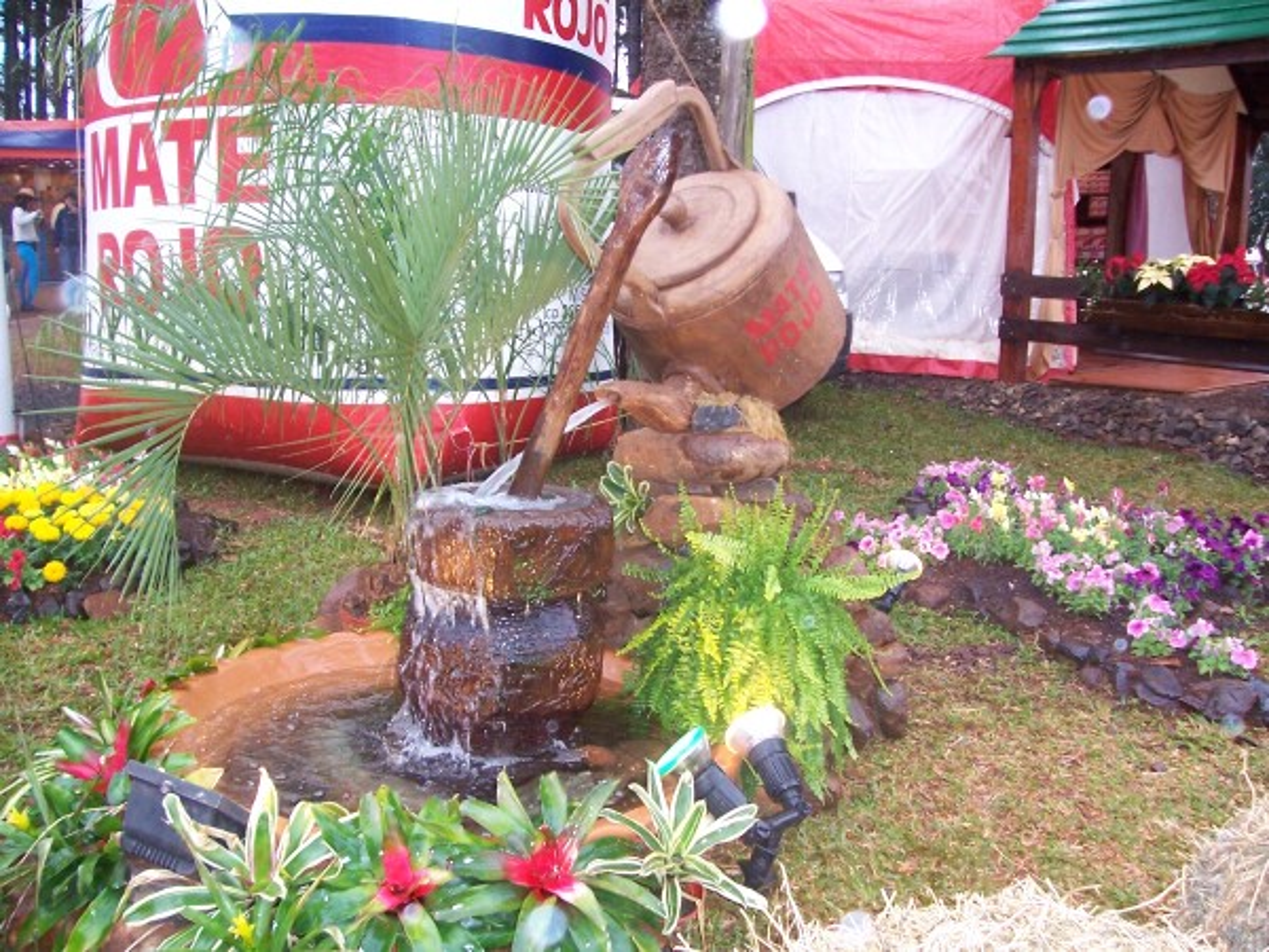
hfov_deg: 54.0
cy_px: 476
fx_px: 1246
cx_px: 634
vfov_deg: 41.8
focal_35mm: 34
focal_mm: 5.6
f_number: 2.7
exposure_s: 1/90
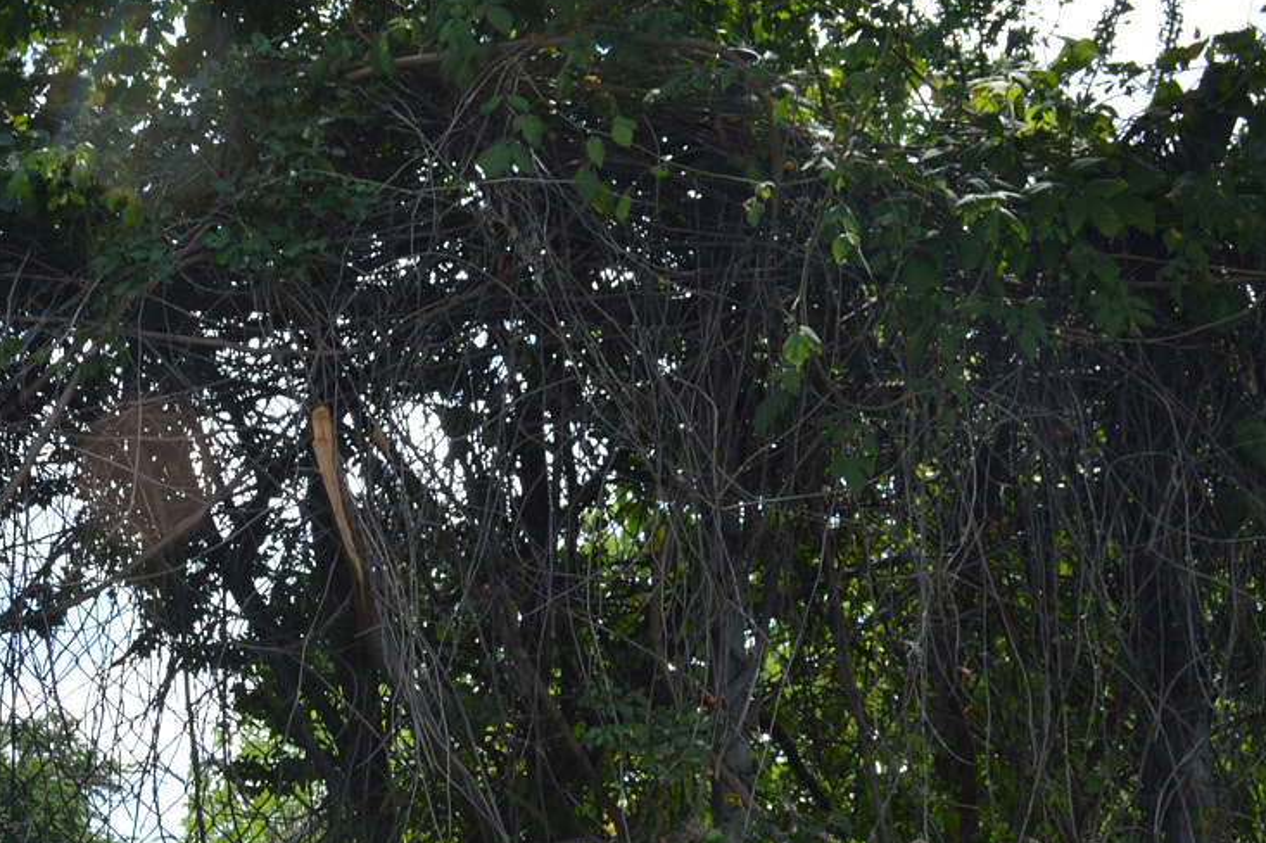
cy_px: 814
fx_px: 2531
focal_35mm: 72
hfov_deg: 26.8
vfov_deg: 18.5
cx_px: 50
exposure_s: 1/125
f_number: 11
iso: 200
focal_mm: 22
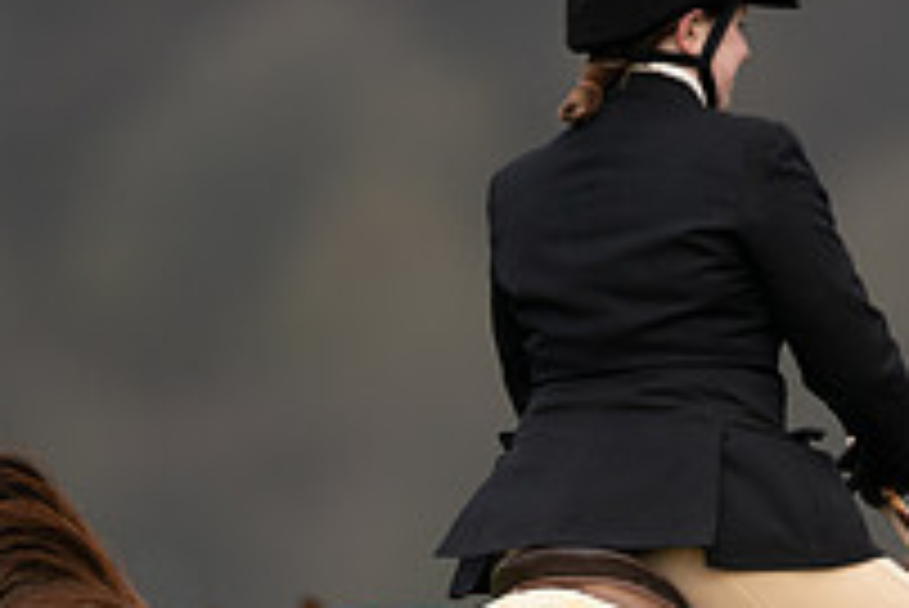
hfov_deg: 1.8
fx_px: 28982
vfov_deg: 1.2
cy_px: 844
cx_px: 495
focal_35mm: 1147
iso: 400
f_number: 5
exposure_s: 1/3200
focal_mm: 400
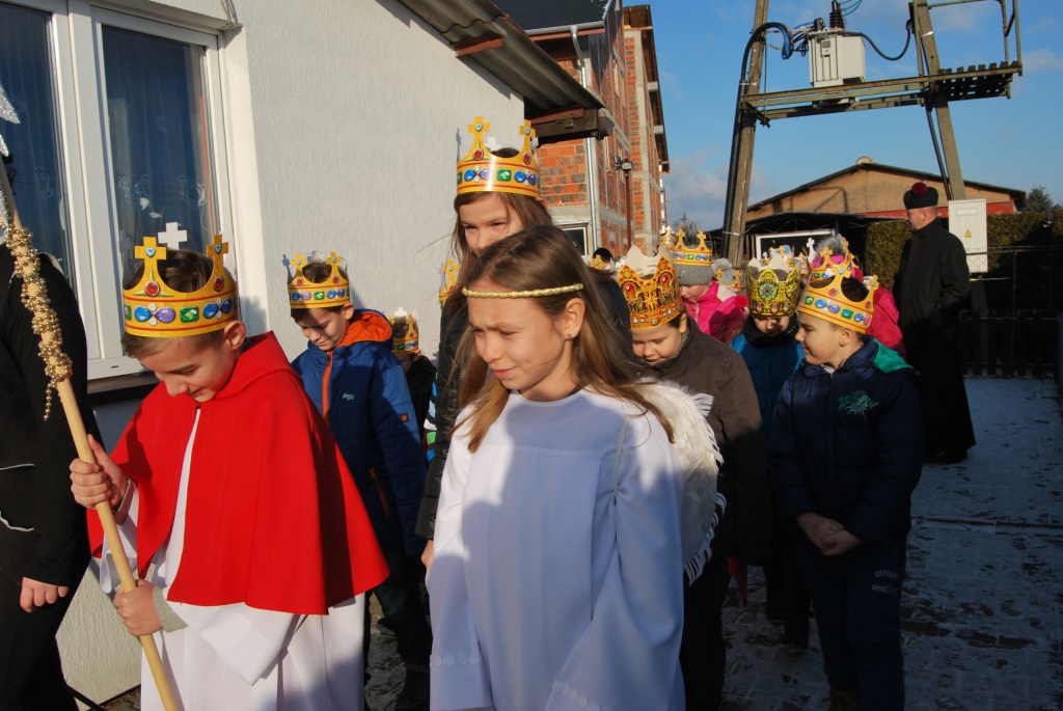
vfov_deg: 43.7
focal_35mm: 30
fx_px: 887
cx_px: 532
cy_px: 356
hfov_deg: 61.9
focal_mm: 20
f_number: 9
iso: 100
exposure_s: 1/320
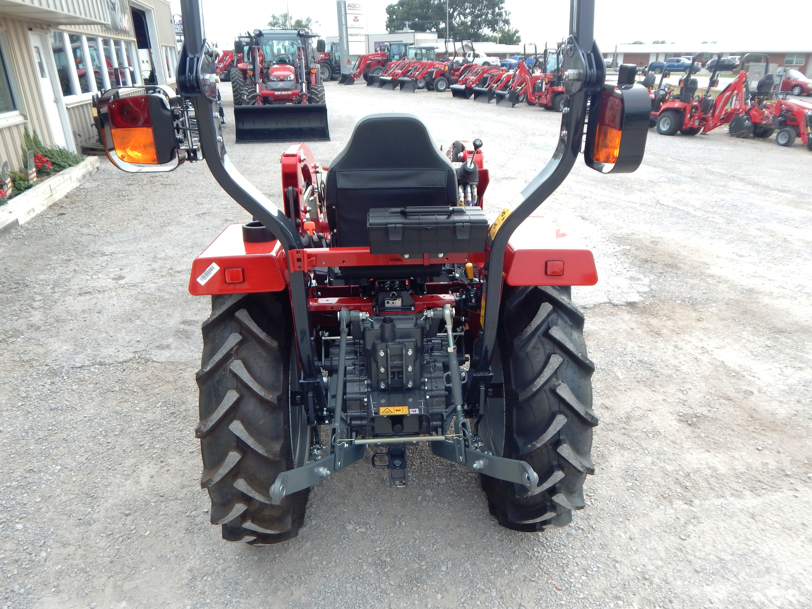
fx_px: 586
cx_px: 406
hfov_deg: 69.4
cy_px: 304
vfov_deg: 54.9
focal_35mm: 25
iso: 125
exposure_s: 1/200
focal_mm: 4.5
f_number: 3.1
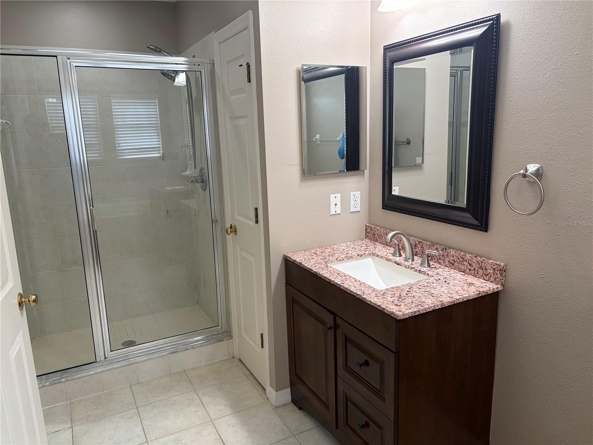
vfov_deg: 53.1
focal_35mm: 26
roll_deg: +1.7
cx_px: 296
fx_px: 445
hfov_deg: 67.3
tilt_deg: -10.9
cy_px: 222
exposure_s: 1/60
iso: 80
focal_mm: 5.96
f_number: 1.6
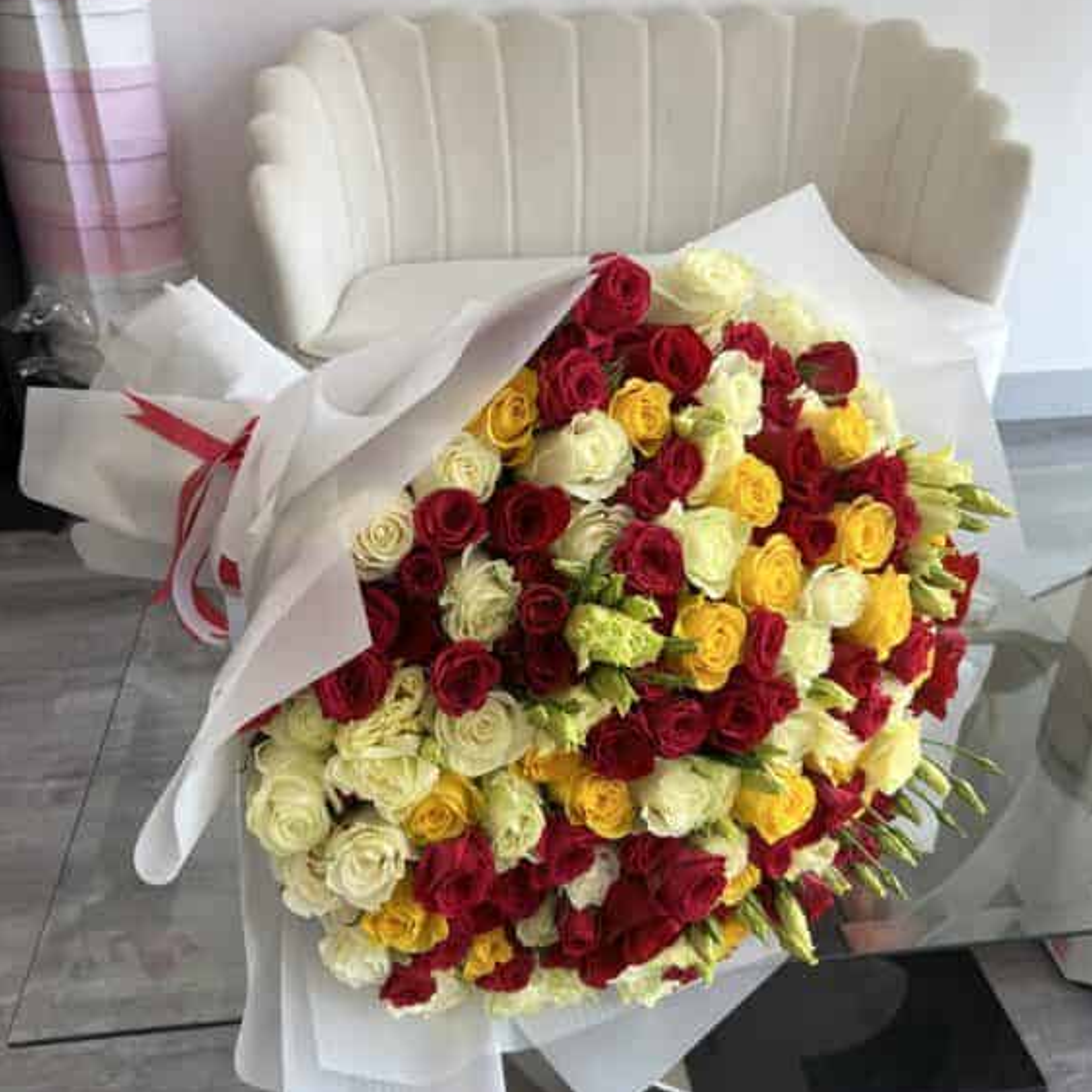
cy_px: 613
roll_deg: +1.1
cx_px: 549
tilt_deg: -31.0
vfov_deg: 52.4
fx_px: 1106
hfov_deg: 52.5
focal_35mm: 31
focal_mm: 5.7
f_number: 1.5
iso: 32
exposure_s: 1/135
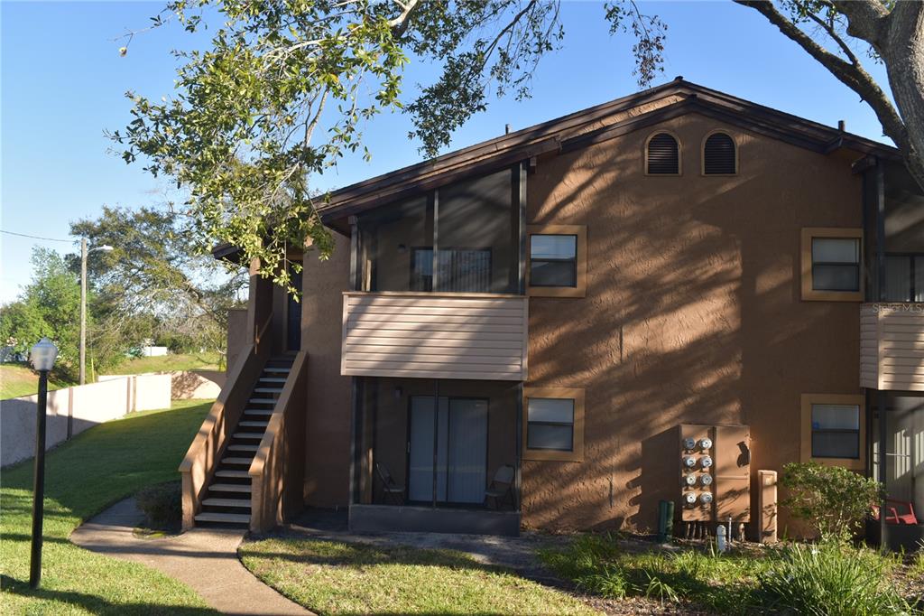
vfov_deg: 43.6
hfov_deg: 61.9
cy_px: 308
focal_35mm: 30
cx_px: 462
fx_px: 770
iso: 100
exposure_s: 1/200
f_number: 7.1
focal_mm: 20
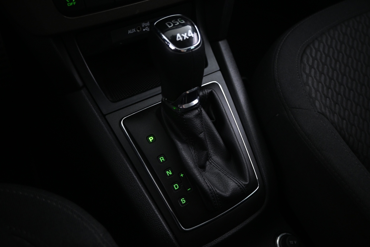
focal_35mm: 30
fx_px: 308
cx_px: 185
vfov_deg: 43.6
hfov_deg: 61.9
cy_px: 124
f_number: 3.8
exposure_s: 1/5
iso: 1000
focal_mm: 20
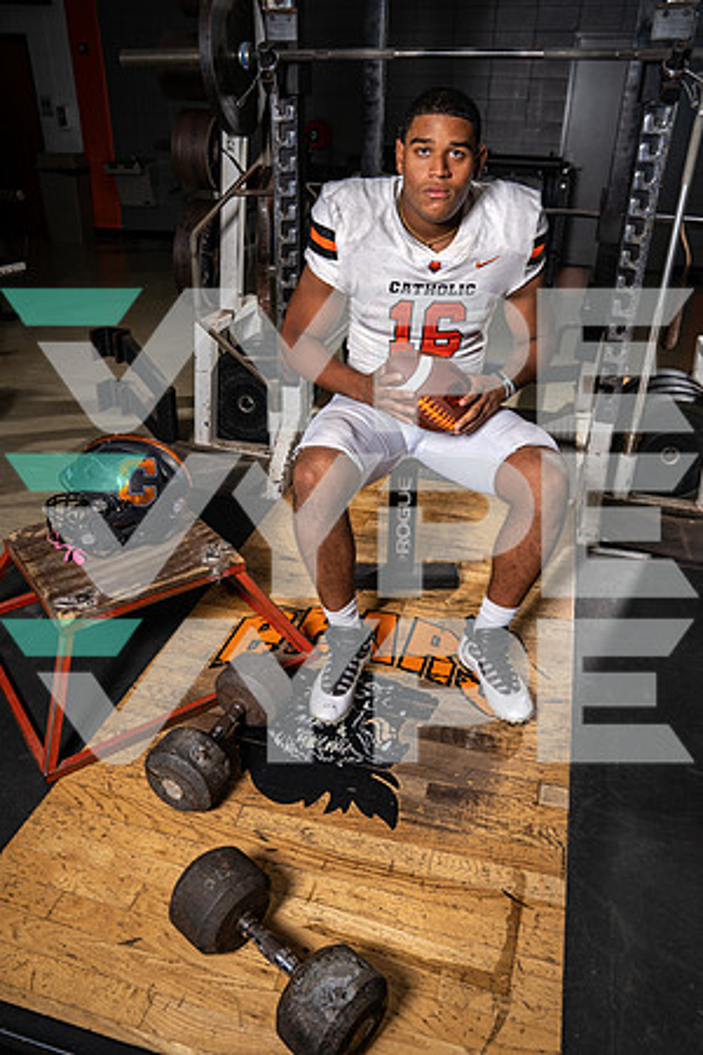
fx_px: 703
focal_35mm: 24
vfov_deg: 73.7
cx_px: 352
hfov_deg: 53.1
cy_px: 528
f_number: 6.3
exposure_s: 1/250
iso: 200
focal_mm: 24
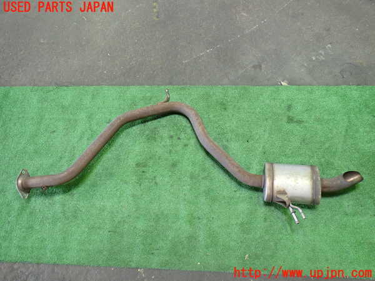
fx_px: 325
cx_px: 188
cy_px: 140
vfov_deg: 46.8
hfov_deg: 60.0
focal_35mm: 30
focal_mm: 5.4
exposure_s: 1/30
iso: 320
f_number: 2.3
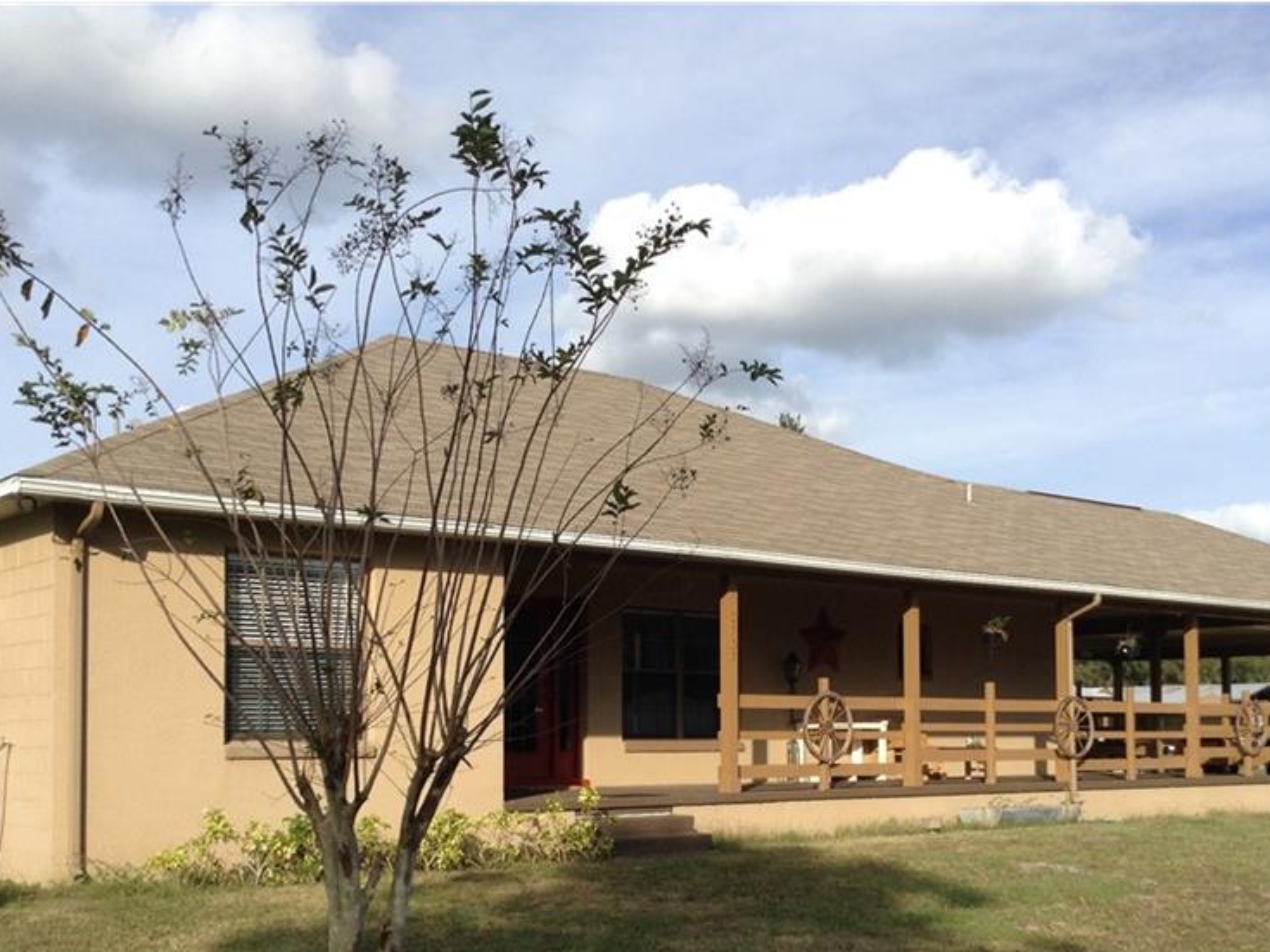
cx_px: 657
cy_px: 662
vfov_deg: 31.2
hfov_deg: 41.2
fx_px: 1687
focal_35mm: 46
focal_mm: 3.3
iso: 25
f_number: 2.4
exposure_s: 1/982
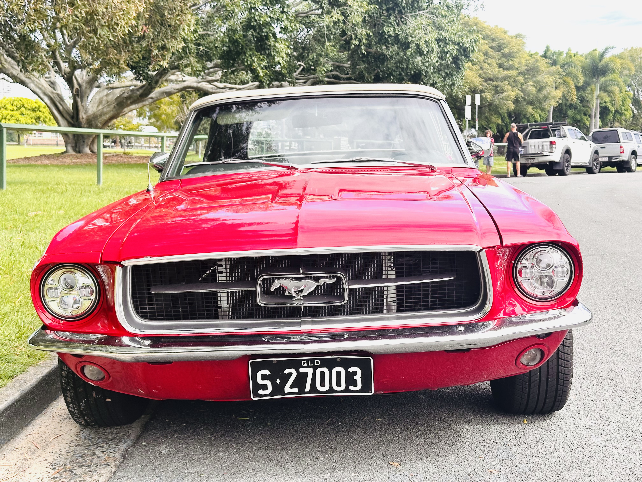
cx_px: 321
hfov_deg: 39.7
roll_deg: -1.7
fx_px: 890
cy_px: 241
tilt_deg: -5.4
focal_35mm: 48
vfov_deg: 30.3
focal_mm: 6.86
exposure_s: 1/1541
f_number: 1.78
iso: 64
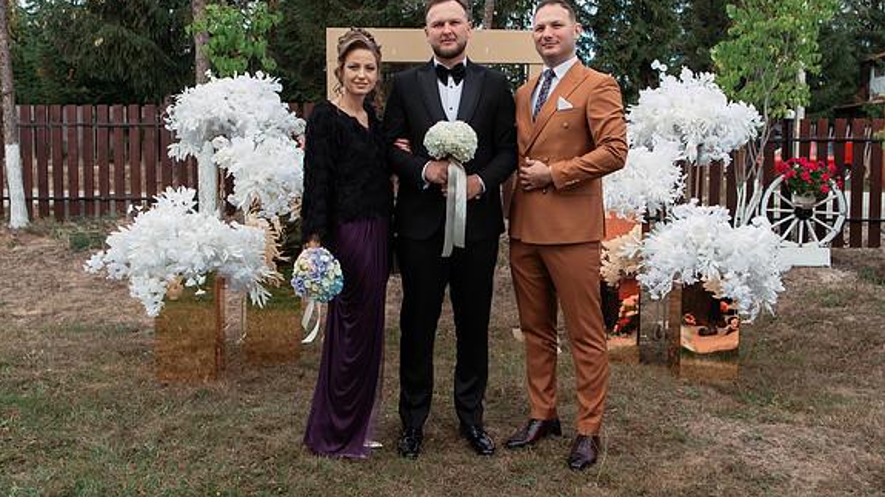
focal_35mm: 37
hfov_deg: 54.0
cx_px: 440
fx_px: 868
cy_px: 219
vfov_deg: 31.9
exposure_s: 1/1000
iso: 320
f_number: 5
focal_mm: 35
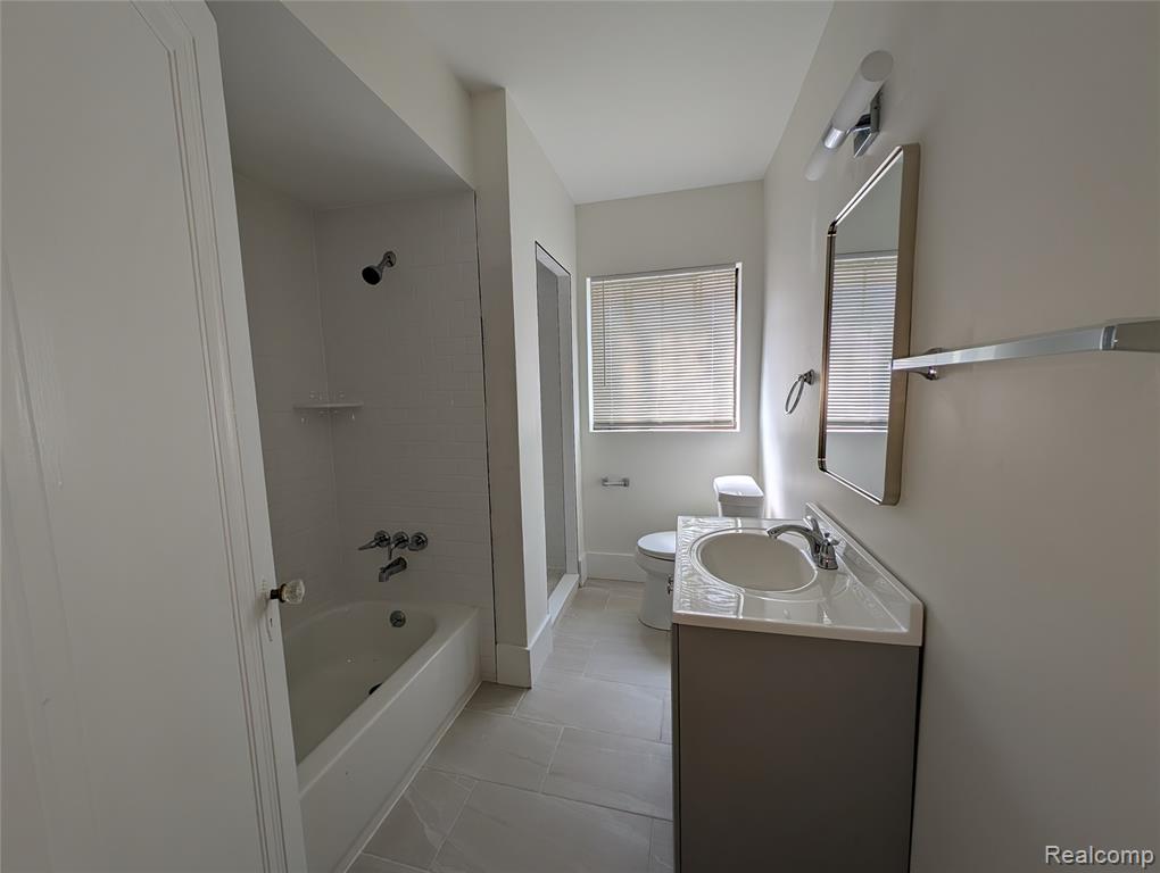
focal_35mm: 12
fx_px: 403
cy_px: 436
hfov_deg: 110.5
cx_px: 580
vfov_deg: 94.6
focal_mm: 2.23
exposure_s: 1/114
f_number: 1.95
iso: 41
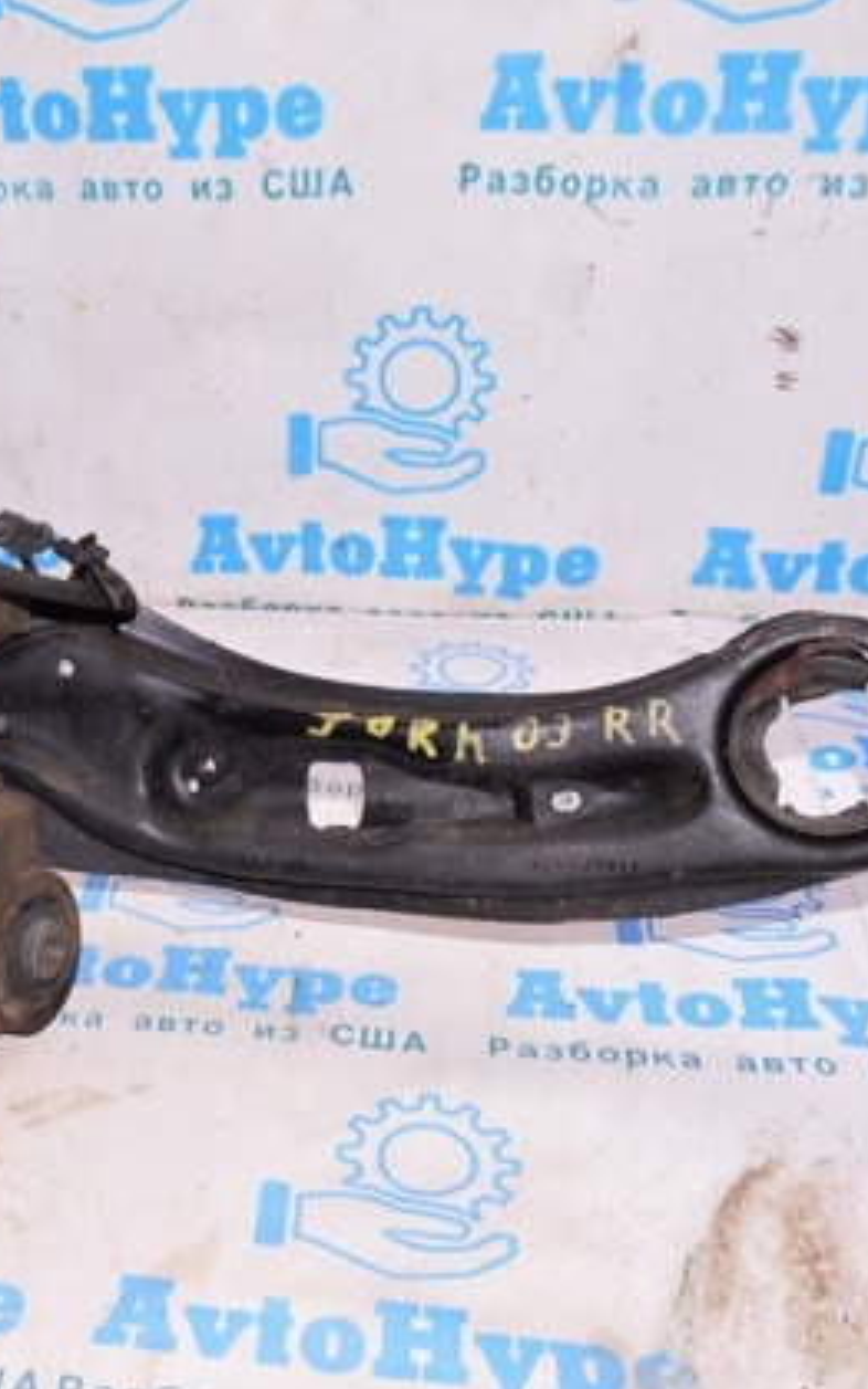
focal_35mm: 42
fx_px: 1589
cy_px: 701
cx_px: 109
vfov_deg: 47.2
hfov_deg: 29.5
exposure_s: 1/160
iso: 1600
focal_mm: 18
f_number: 8
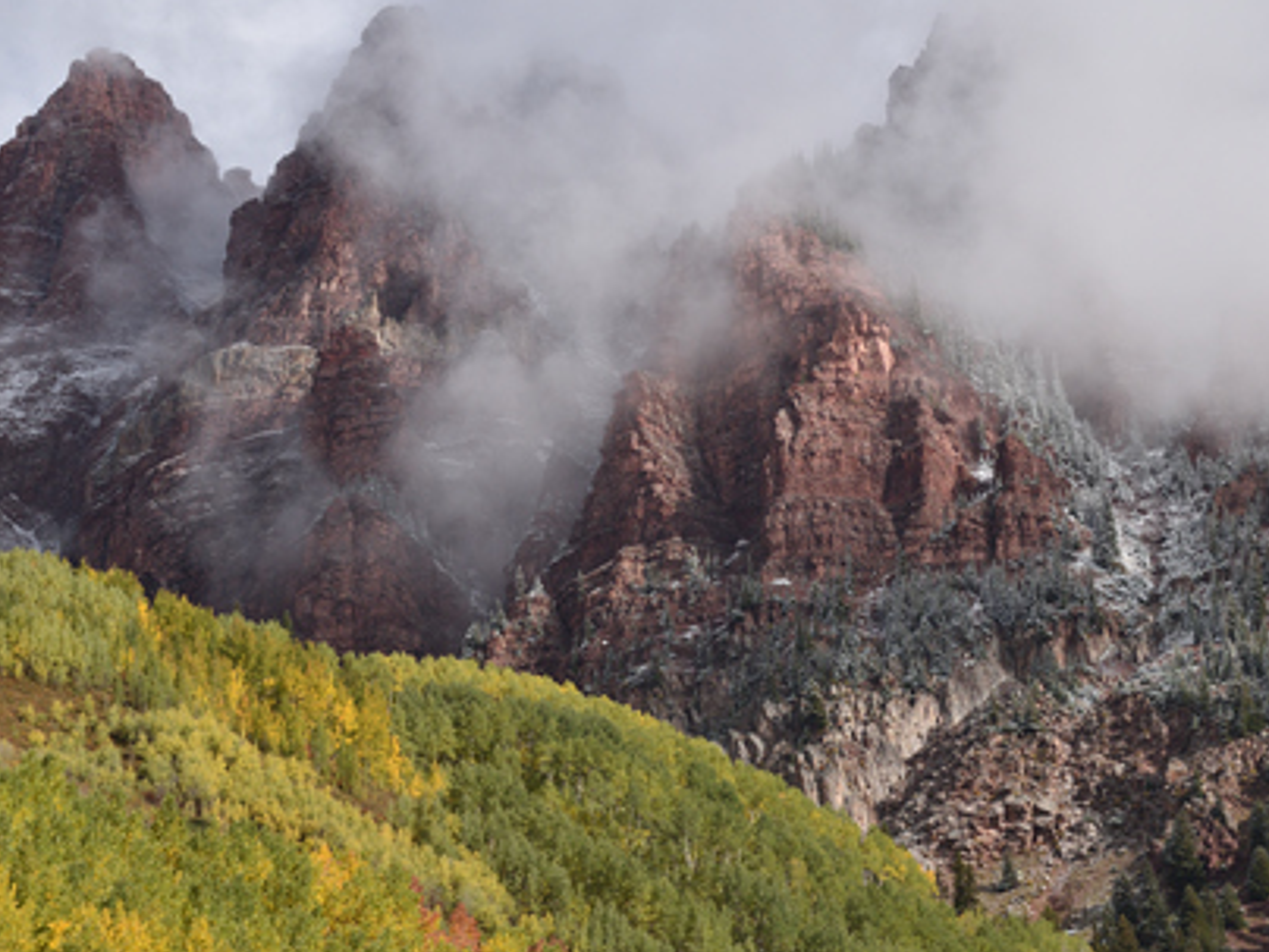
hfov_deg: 14.9
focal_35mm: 132
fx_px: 4839
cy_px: 397
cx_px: 499
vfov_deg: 11.2
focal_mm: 66
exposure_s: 1/500
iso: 200
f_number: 11
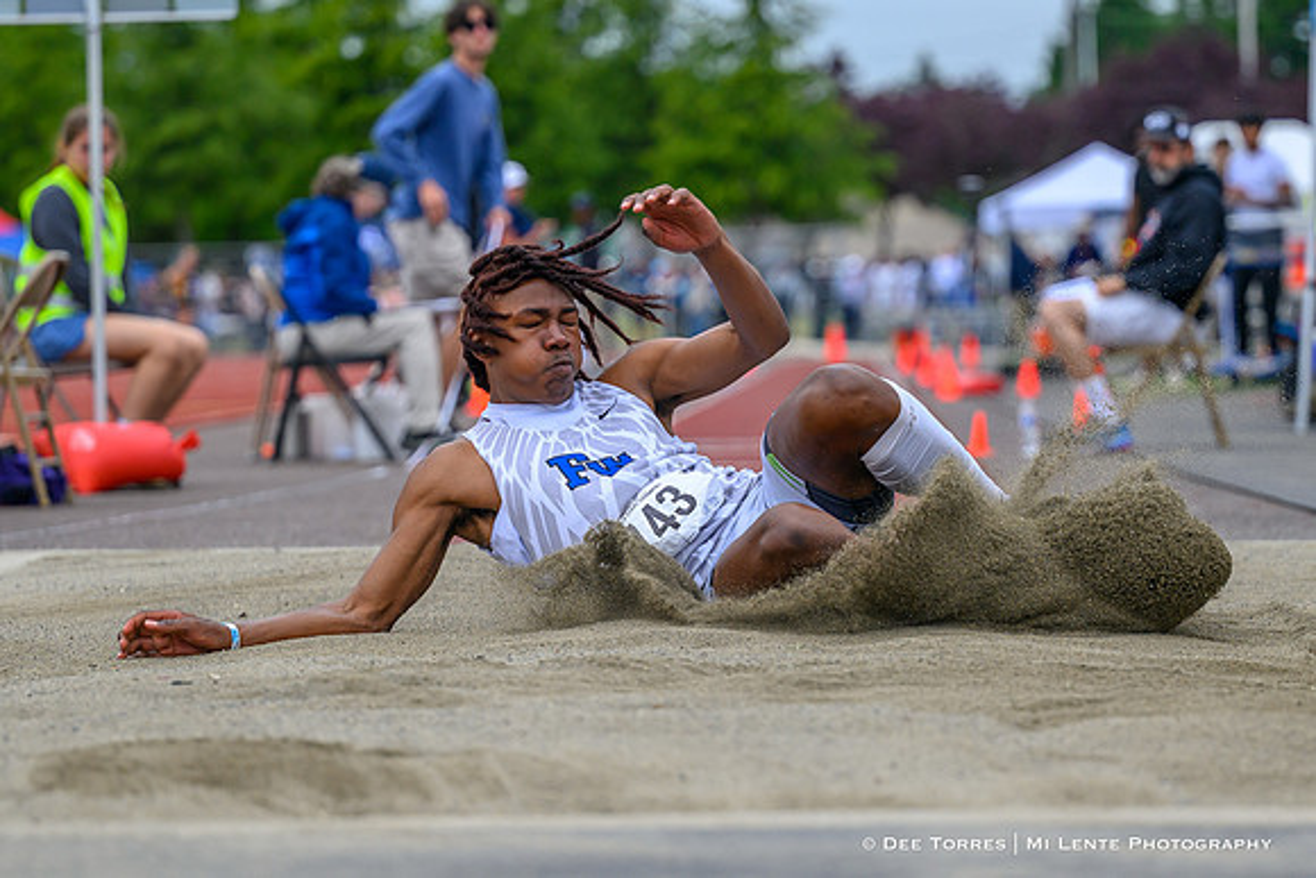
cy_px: 468
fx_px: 6431
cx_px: 715
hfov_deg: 11.7
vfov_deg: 7.8
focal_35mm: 176
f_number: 2.8
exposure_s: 1/2500
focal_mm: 103
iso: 250
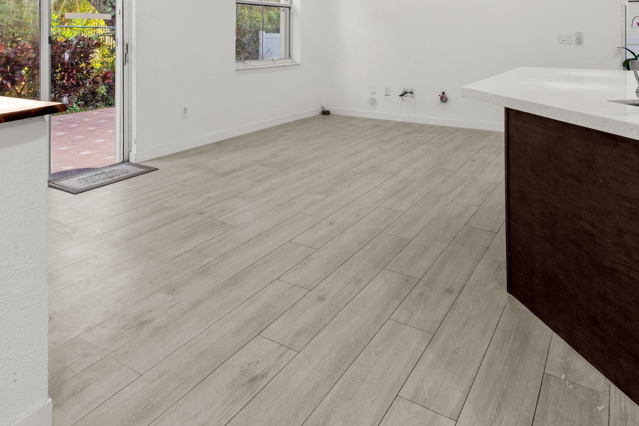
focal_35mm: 25
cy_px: 91
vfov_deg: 48.6
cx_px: 327
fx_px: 444
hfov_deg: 71.5
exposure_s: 1/2
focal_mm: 10
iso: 200
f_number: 9
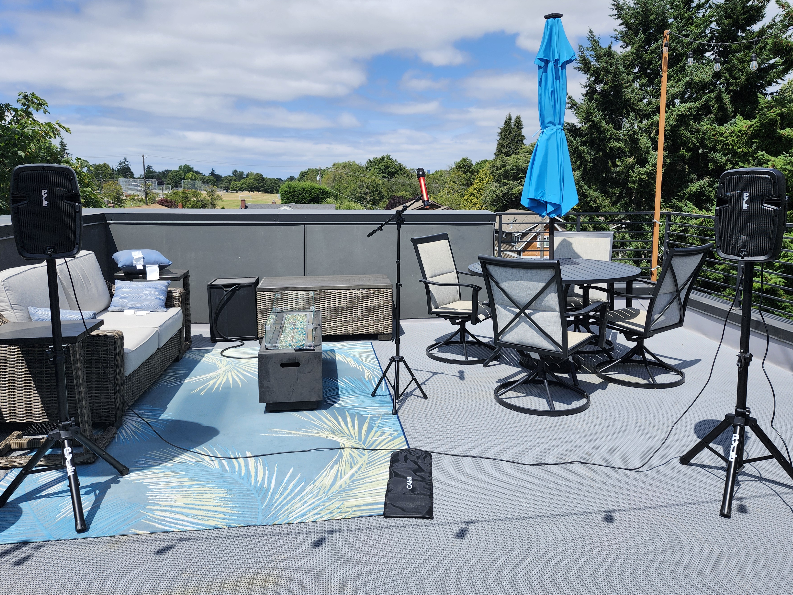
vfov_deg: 53.0
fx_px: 596
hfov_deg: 67.3
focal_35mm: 26
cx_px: 393
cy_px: 280
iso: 25
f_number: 1.8
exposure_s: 1/1957
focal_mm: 5.54
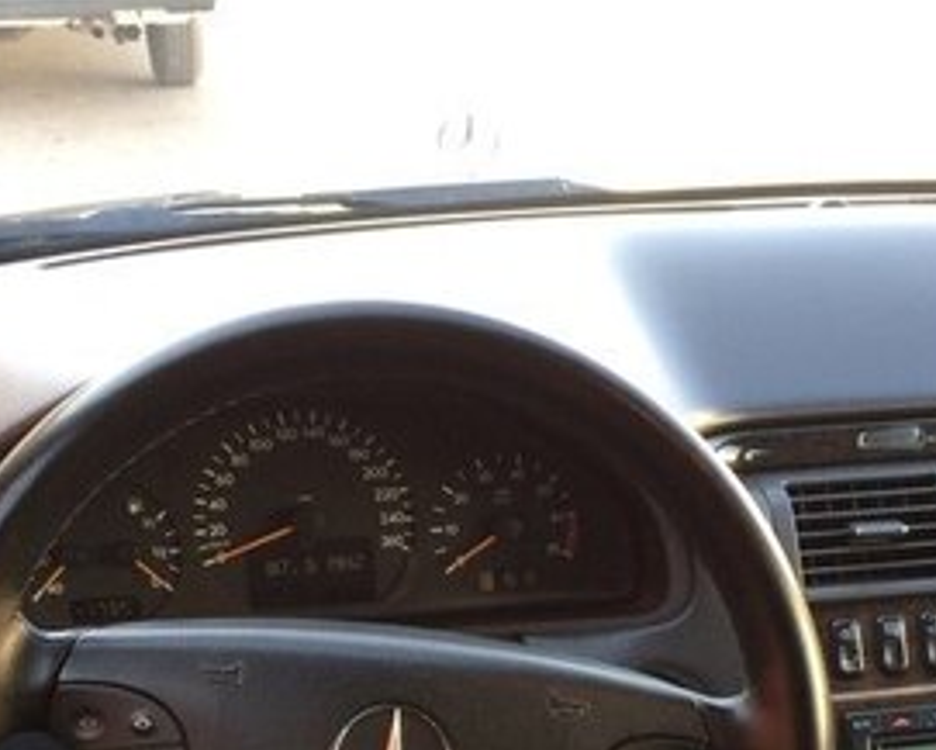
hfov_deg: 27.2
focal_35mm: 69
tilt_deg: -27.5
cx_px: 663
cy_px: 838
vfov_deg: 21.0
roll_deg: -1.2
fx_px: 1912
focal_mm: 4.15
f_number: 2.2
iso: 40
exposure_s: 1/33
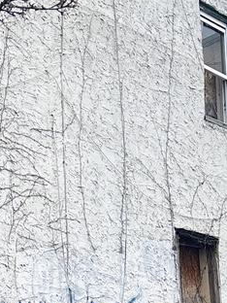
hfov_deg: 11.2
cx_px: -97
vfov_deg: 15.3
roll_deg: -1.1
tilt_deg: +8.1
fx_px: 1119
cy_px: 224
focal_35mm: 128
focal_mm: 5.96
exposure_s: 1/1103
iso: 50
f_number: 1.6
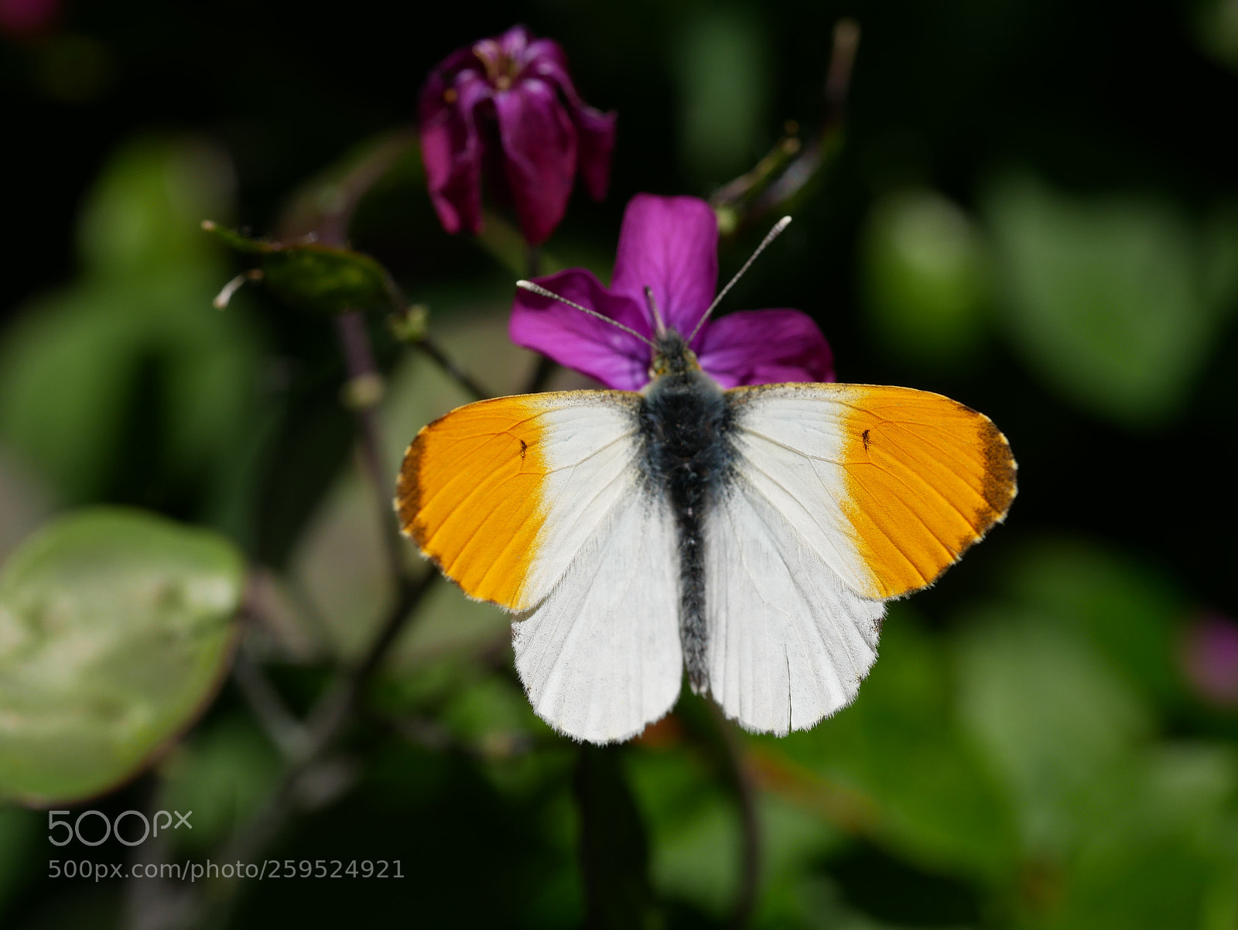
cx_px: 619
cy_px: 465
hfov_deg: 16.4
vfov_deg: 12.4
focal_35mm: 120
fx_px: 4294
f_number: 5.6
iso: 200
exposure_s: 1/800
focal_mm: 60
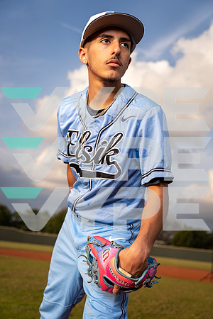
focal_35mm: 44
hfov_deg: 30.5
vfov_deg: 44.5
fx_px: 390
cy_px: 160
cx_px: 106
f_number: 4
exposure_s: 1/1250
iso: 250
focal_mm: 44
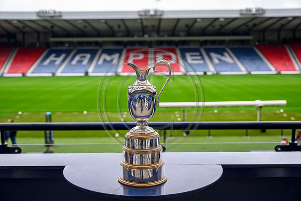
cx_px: 150
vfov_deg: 36.0
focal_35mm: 37
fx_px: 309
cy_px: 100
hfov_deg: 51.9
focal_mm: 37
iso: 500
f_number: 3.5
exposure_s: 1/160
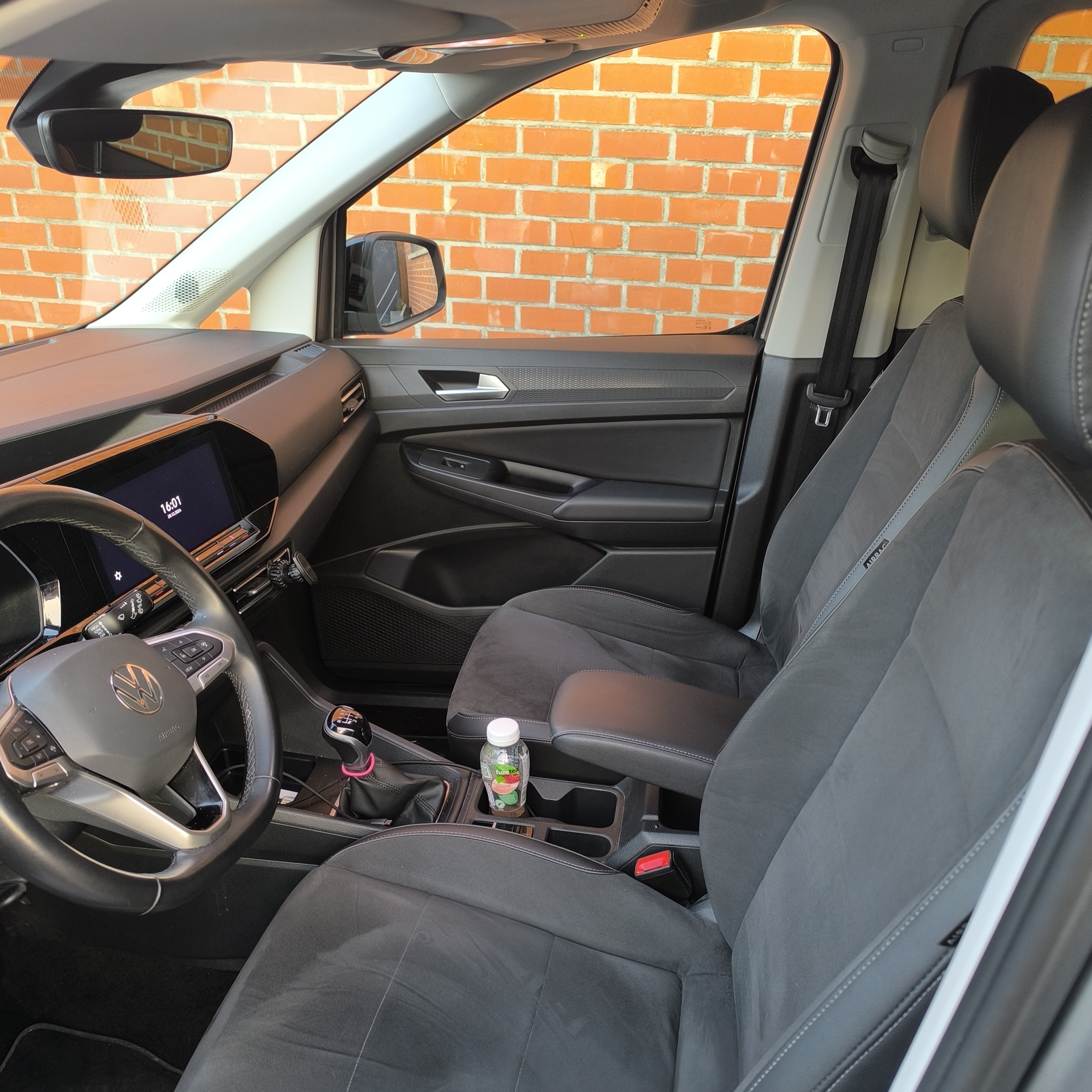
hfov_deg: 57.3
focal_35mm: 28
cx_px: 556
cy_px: 634
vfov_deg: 57.0
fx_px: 999
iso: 500
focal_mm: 6.14
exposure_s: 1/100
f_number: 1.65
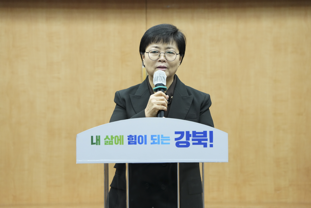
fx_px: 1728
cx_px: 156
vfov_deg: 6.9
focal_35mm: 200
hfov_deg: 10.3
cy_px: 104
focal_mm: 200
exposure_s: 1/160
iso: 3200
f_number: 5.6
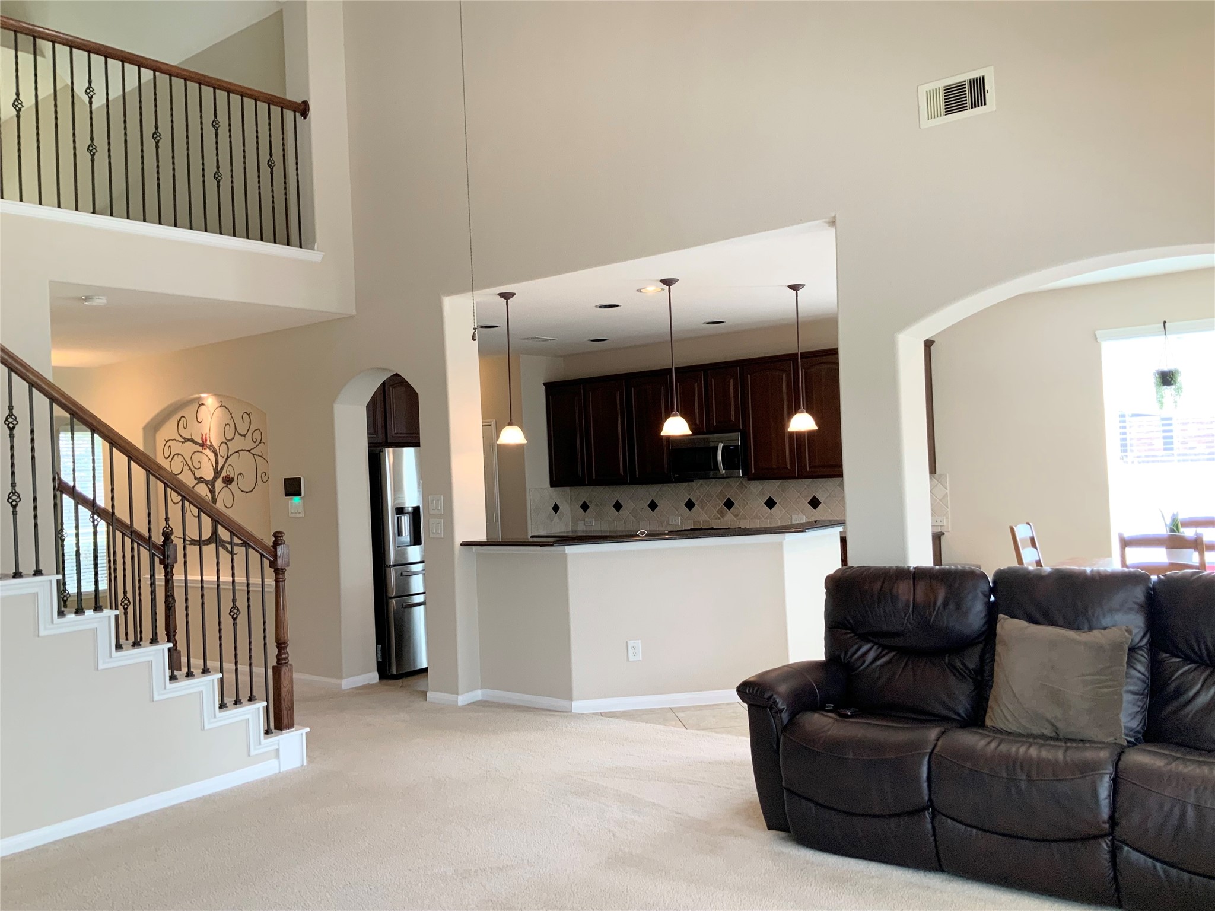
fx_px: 1018
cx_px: 608
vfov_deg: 48.2
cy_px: 456
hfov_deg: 61.7
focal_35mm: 29
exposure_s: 1/60
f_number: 1.8
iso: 50
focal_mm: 3
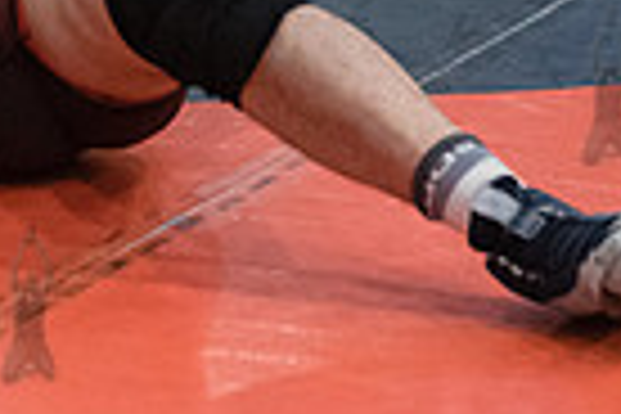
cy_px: -133
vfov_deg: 5.3
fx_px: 4485
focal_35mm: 260
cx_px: 27
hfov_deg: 7.9
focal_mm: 62
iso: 8000
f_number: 3.2
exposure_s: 1/500
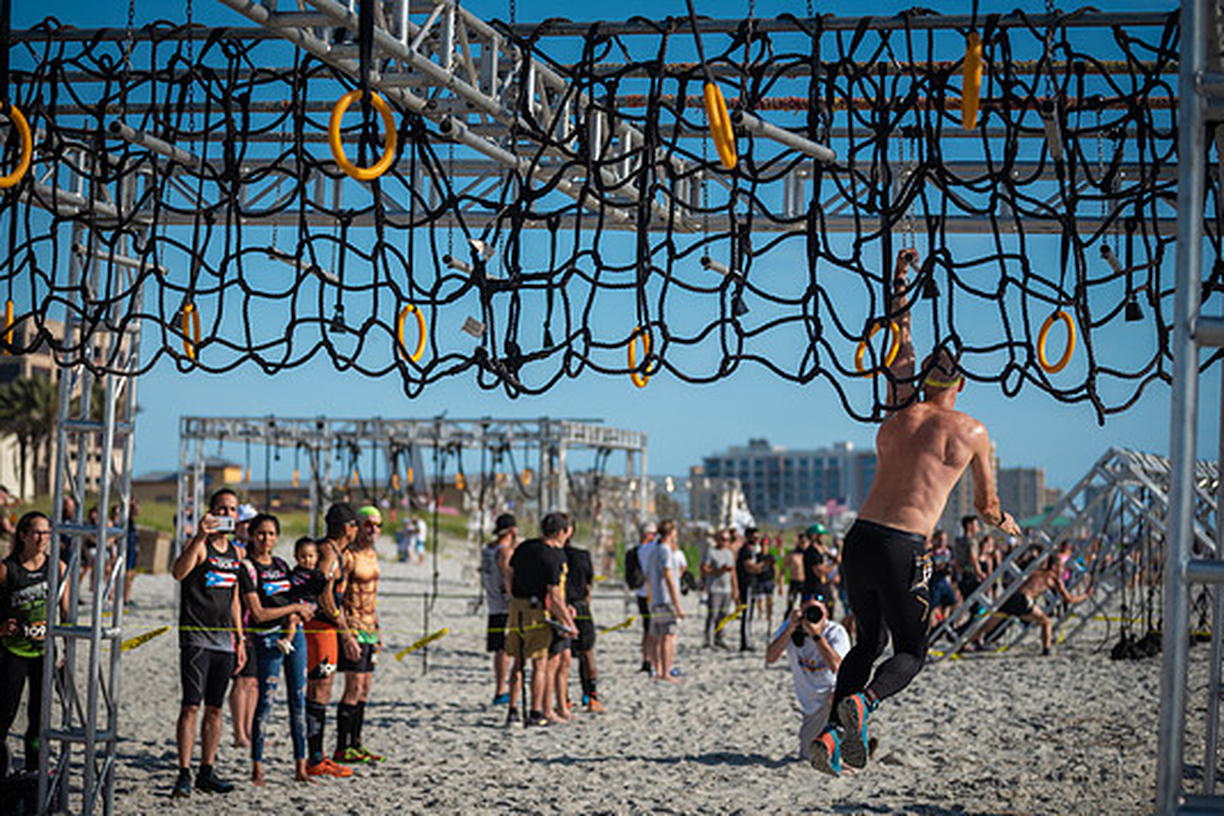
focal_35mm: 76
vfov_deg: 17.9
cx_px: 596
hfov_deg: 26.7
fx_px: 2584
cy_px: 441
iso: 320
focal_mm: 70
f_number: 2.8
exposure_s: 1/4000
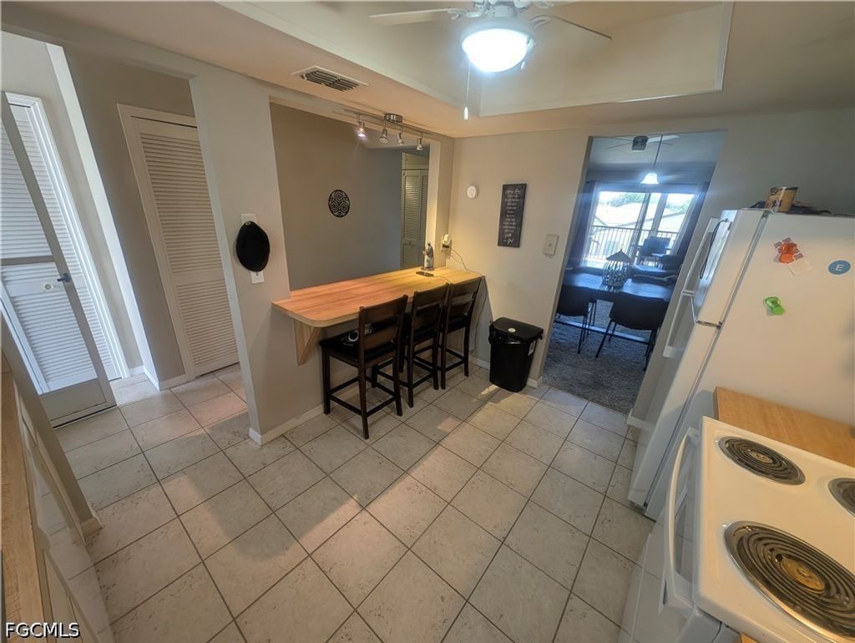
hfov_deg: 110.5
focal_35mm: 12
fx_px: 297
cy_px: 322
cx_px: 428
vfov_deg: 94.6
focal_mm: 2.23
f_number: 1.95
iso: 106
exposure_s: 1/120
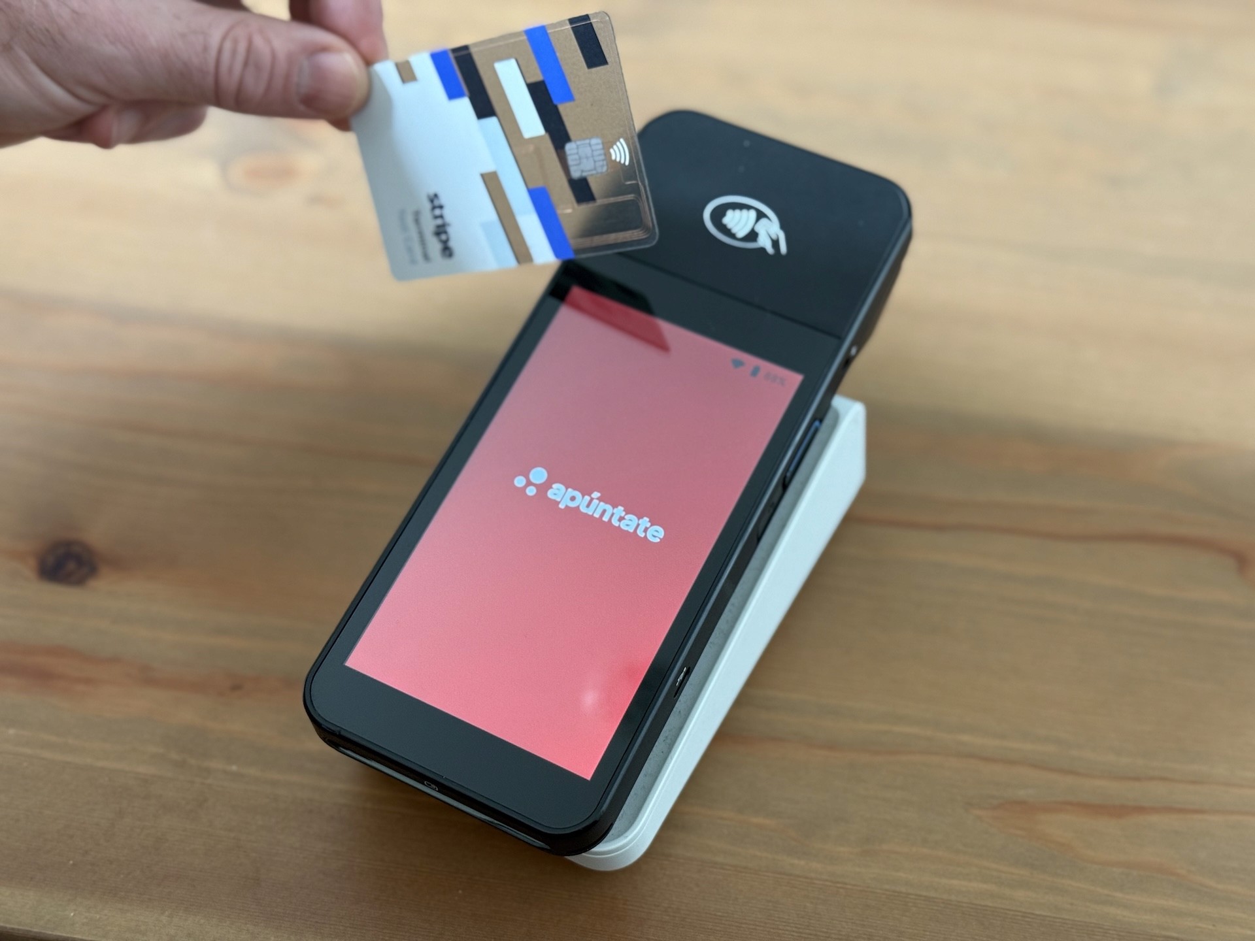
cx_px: 628
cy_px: 470
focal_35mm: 48
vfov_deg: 30.3
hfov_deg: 39.7
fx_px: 1740
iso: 200
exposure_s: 1/60
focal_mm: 6.76
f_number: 1.78
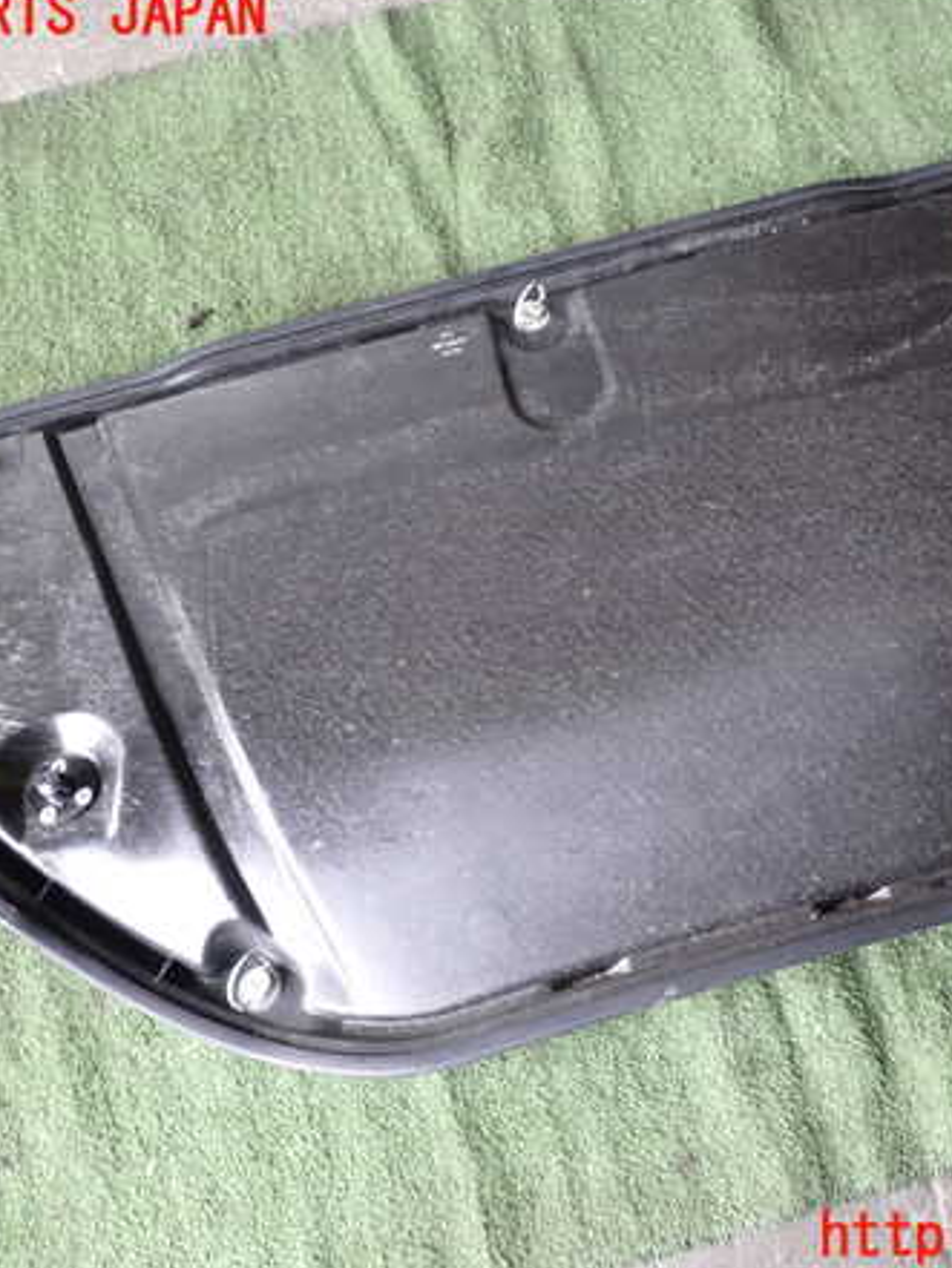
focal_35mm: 34
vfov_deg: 53.9
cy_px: 627
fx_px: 1246
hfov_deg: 41.4
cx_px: 607
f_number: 2
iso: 200
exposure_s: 1/60
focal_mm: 4.5
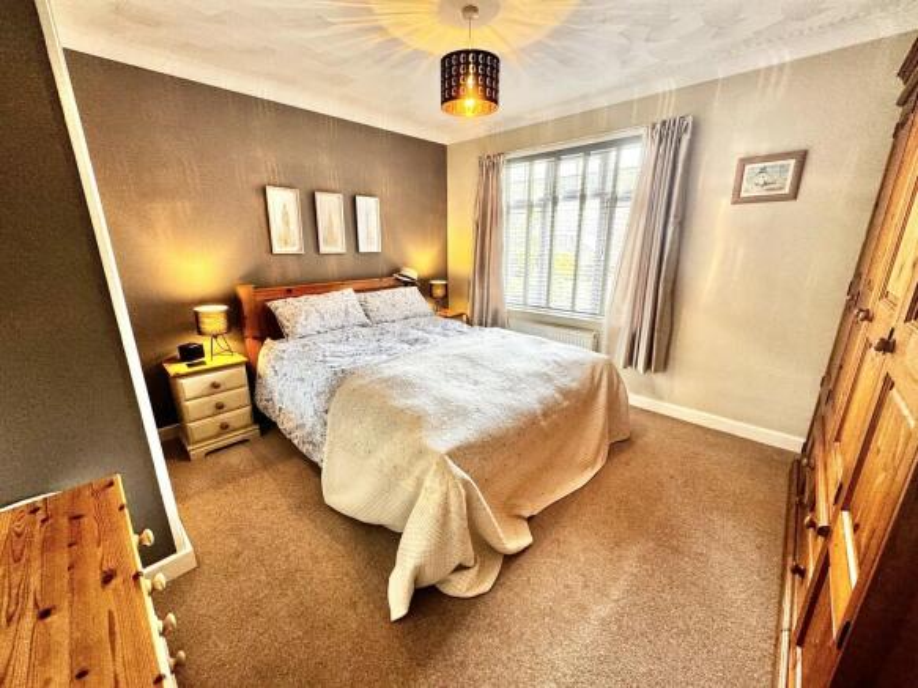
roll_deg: +0.0
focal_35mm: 14
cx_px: 459
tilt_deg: -15.8
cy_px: 344
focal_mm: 2.22
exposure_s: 1/100
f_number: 2.2
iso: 160
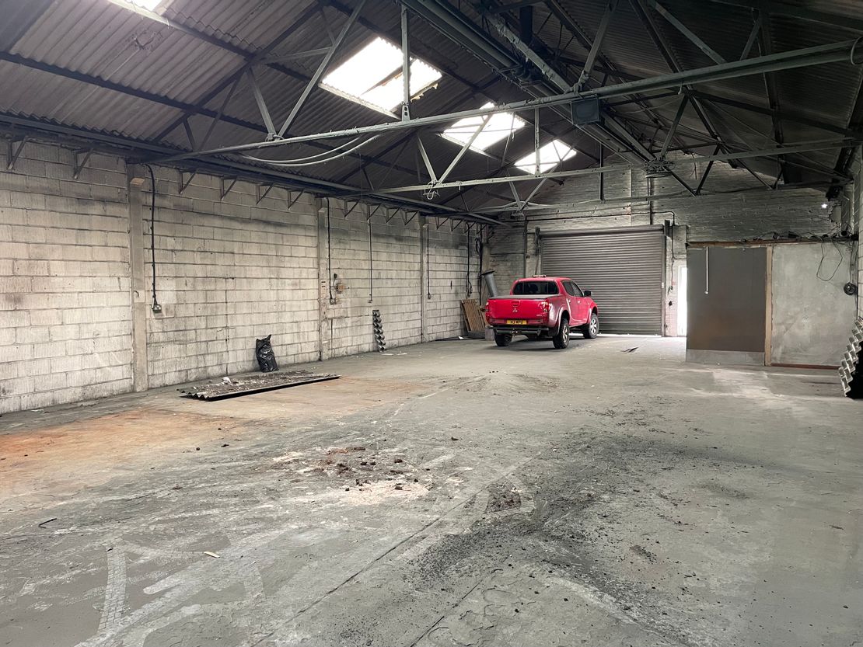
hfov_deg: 67.3
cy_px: 324
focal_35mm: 26
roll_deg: +1.1
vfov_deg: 53.1
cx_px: 432
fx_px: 648
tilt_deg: -2.4
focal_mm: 4.2
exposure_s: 1/60
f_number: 1.6
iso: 320
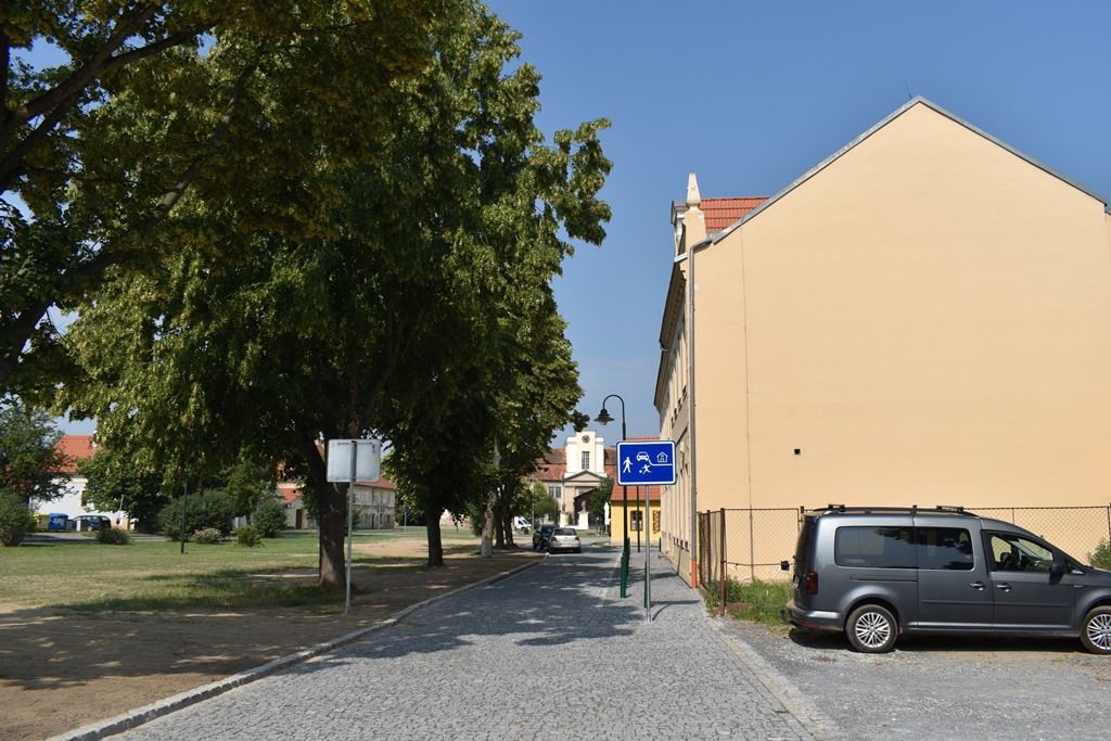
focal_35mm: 27
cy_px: 370
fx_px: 833
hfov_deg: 67.4
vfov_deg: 47.9
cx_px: 556
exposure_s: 1/400
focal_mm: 18
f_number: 8
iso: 100
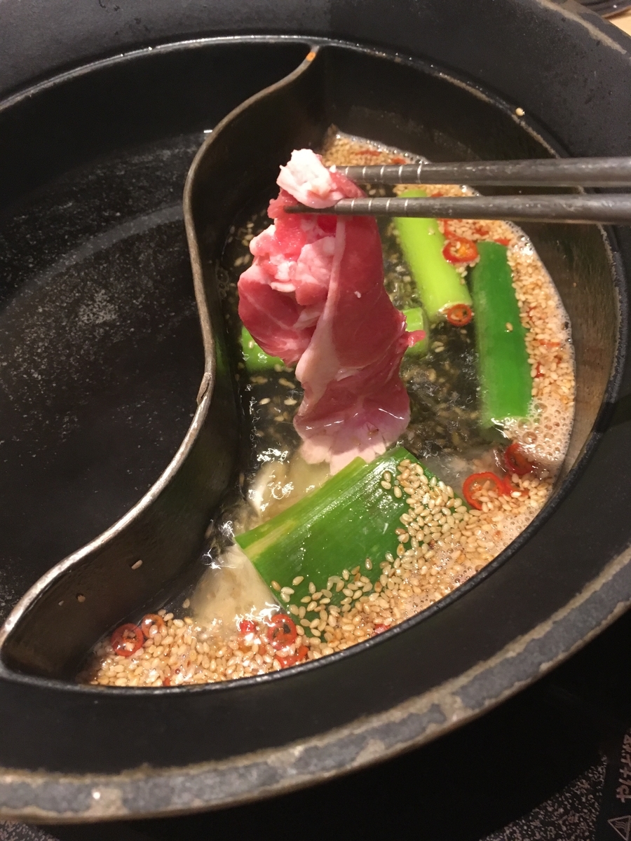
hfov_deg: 48.2
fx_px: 705
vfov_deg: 61.7
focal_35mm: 29
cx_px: 316
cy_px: 420
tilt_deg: -56.7
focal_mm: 4.15
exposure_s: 1/24
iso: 200
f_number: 2.2
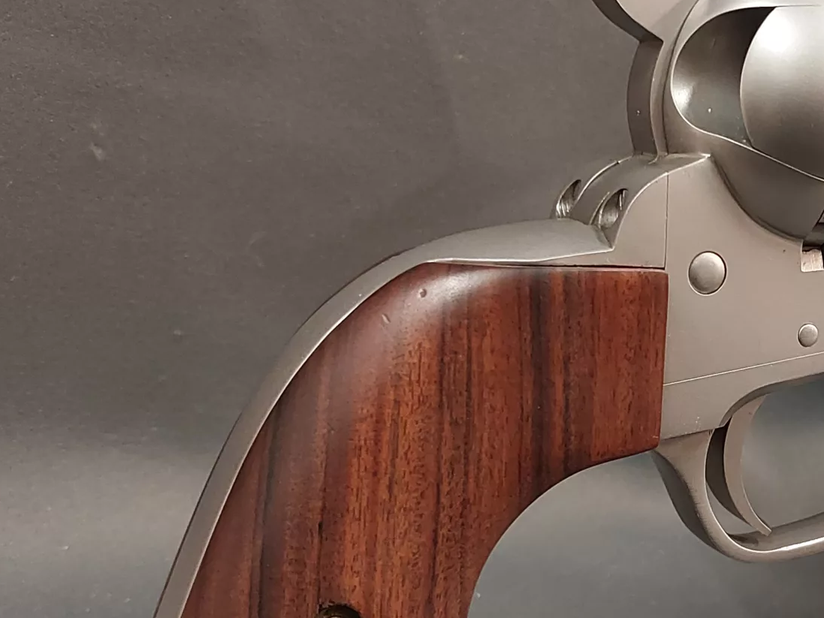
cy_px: 390
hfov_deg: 29.3
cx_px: 758
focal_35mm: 63
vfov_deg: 23.2
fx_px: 1500
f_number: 1.8
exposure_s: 1/33.3
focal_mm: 4
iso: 400
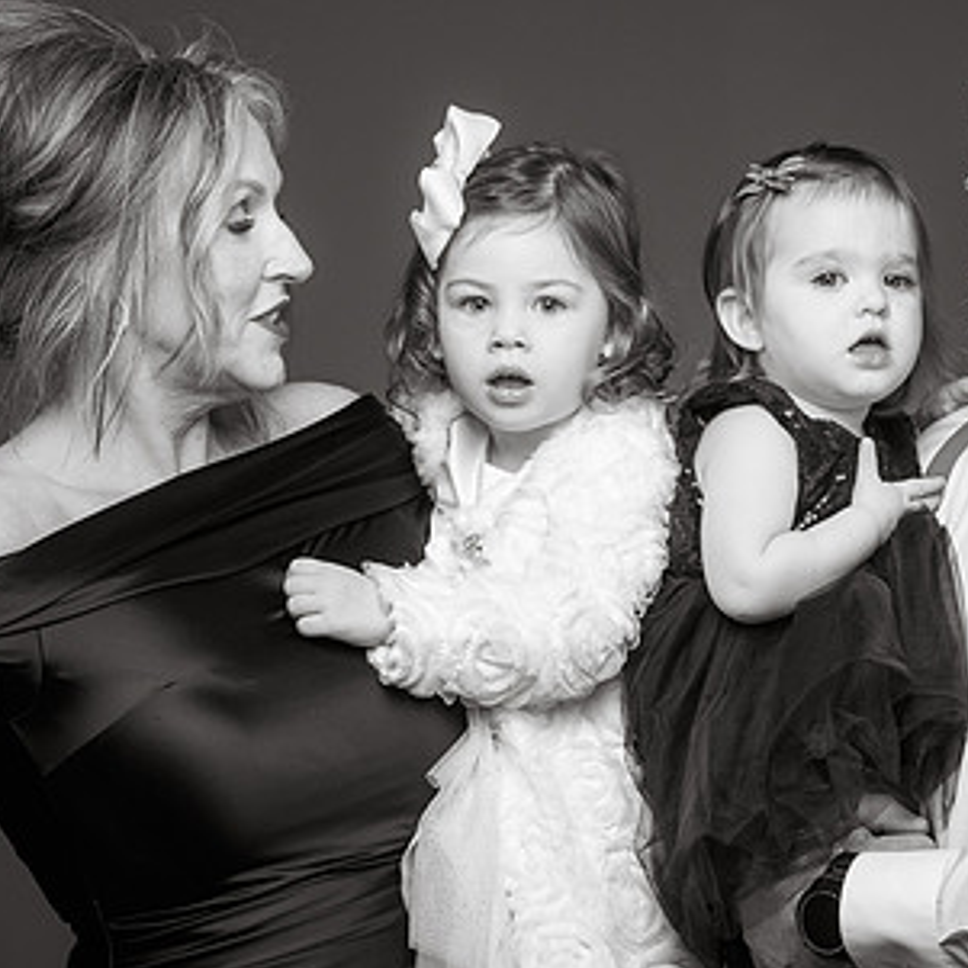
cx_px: 630
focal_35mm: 239
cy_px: 442
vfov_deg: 7.3
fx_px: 7561
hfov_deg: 7.3
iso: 400
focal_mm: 140
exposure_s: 1/160
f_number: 9
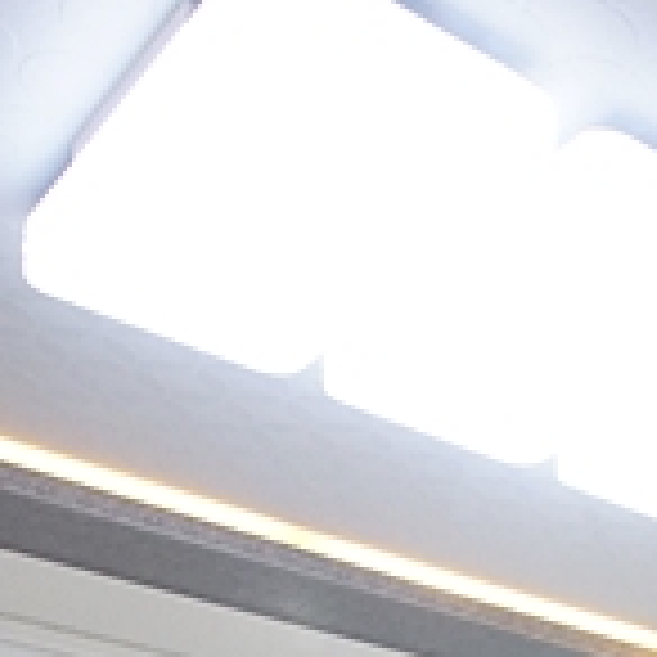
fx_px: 1503
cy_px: 1179
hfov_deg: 21.8
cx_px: 891
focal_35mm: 70
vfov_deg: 19.0
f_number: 6.3
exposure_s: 1/50
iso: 800
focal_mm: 10
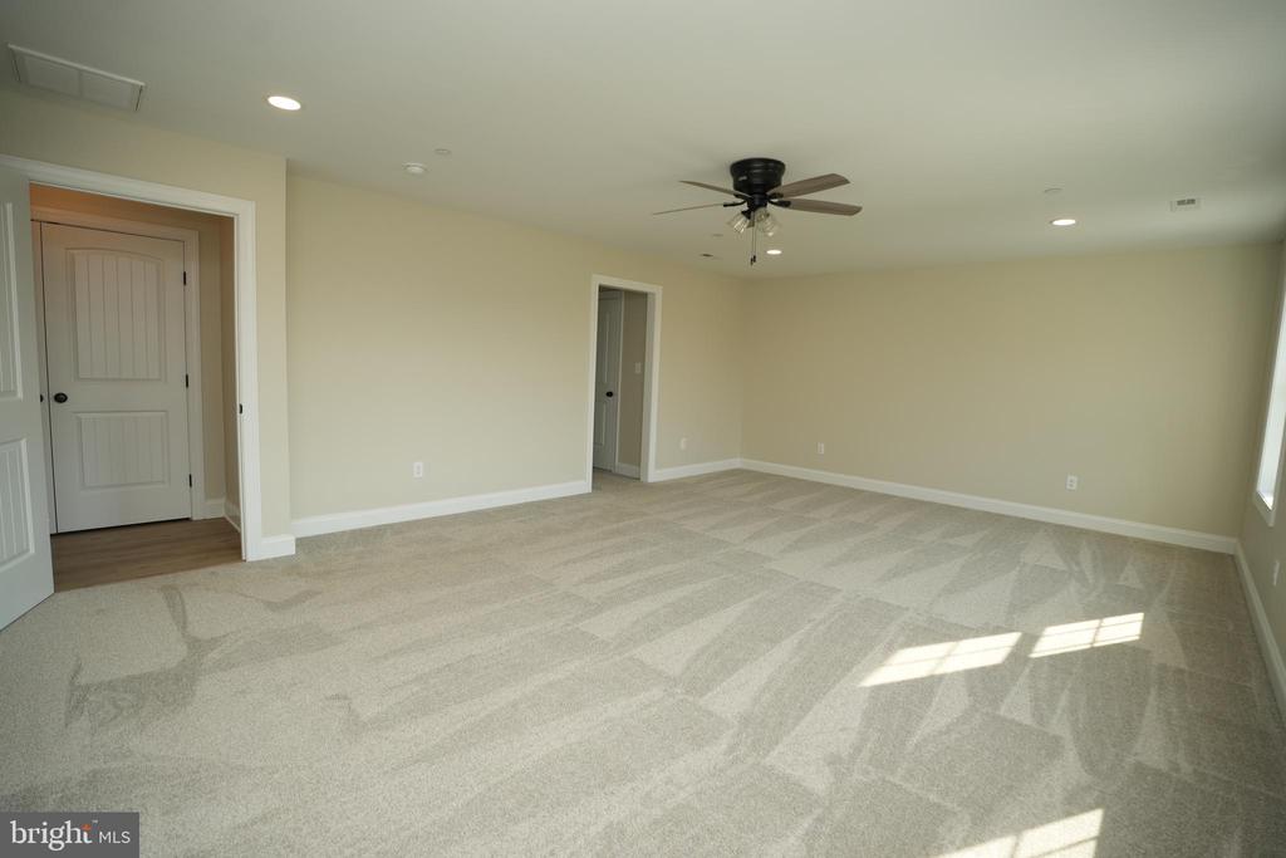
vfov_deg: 73.8
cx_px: 643
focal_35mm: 16
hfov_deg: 96.7
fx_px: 572
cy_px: 429
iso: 100
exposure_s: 1/100
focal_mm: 16
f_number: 3.5
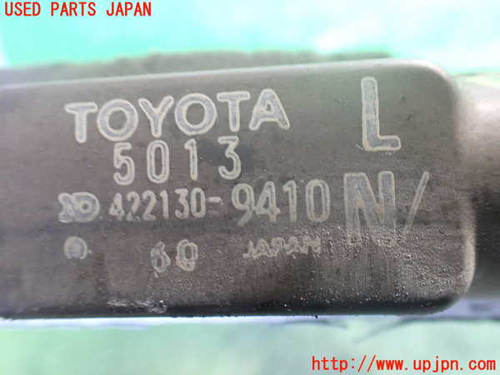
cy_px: 188
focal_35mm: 30
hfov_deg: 60.0
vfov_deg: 46.8
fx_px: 433
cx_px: 250
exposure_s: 1/30
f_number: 2.3
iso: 1000
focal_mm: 5.4
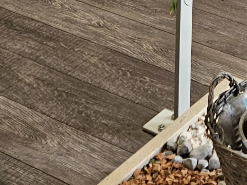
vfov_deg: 9.7
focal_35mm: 133
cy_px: -279
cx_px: 223
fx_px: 949
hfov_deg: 14.7
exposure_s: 1/100
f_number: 1.8
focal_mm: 5.4
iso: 100
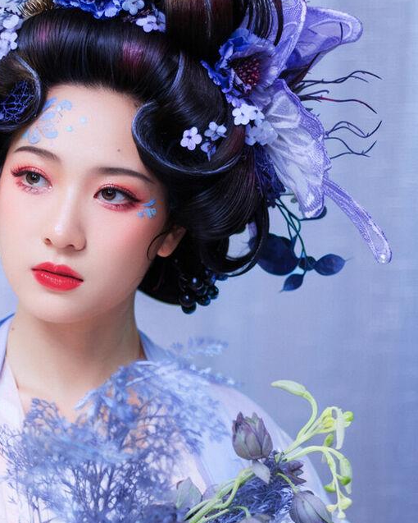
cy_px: 360
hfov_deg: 13.2
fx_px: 1793
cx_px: 69
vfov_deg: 16.5
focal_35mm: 116
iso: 100
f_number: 1.8
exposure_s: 1/125
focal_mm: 50
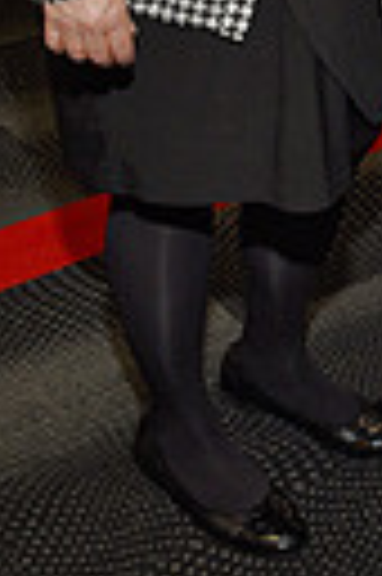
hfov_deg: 12.4
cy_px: -261
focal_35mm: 109
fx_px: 1739
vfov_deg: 17.1
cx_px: 378
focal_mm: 31
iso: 200
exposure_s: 1/60
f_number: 5
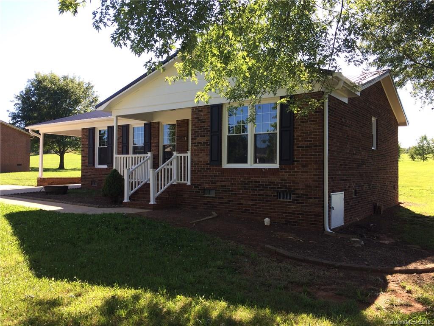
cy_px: 163
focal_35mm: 29
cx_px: 217
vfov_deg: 48.2
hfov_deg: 61.7
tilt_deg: -1.0
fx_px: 364
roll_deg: -0.3
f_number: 2.2
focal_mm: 4.15
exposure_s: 1/519
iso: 32
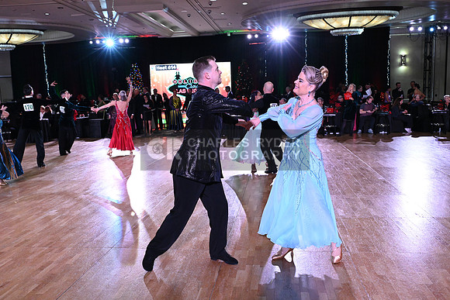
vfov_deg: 38.9
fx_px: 425
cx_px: 225
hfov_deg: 55.8
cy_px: 150
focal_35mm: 34
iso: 5000
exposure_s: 1/320
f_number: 6.3
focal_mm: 34
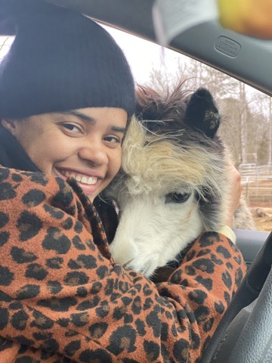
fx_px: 545
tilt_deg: +6.0
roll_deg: -0.5
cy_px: 182
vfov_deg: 36.8
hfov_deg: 28.0
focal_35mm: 52
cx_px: 136
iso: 250
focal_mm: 6
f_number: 2
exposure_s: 1/122
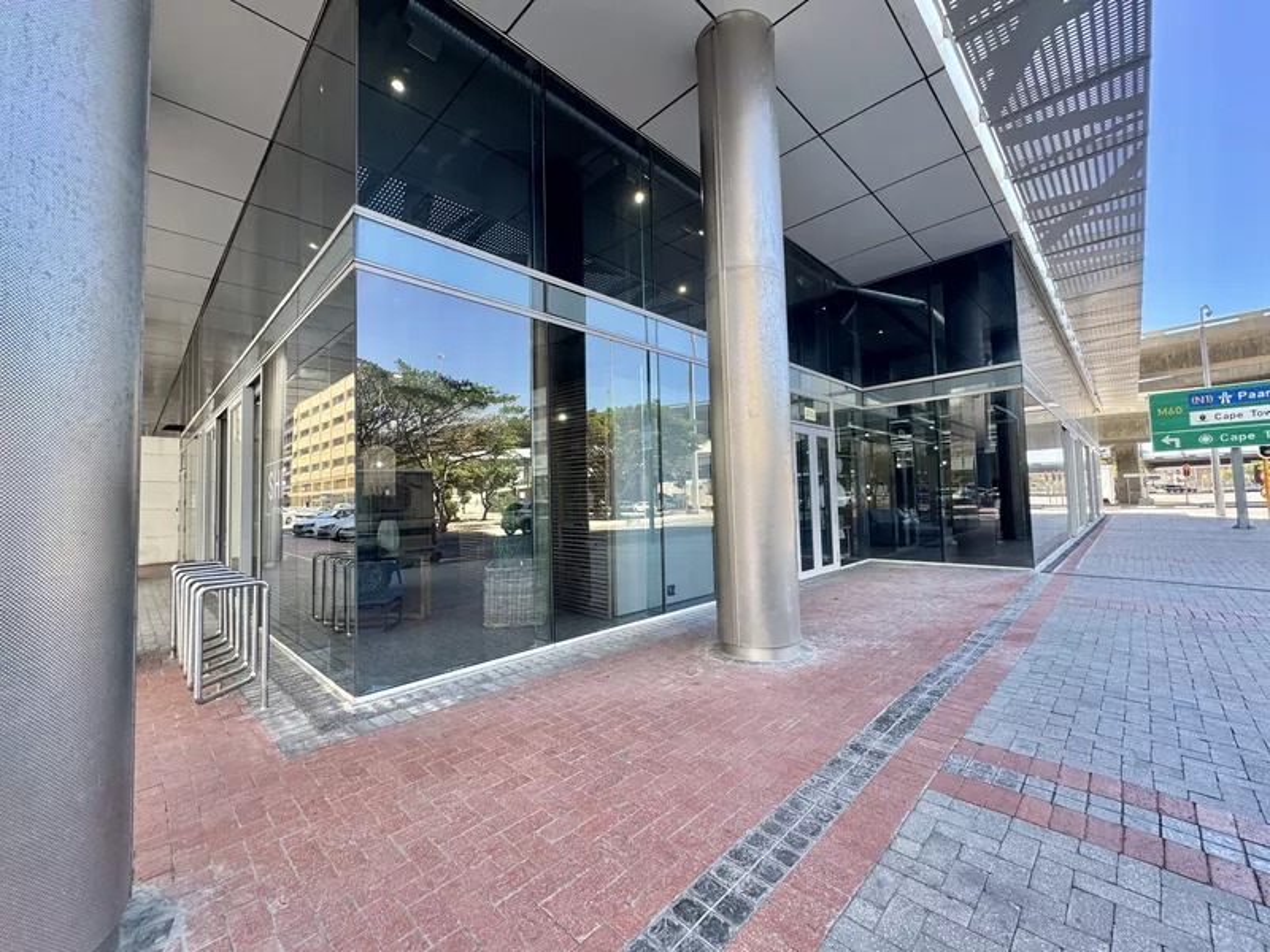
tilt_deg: +3.1
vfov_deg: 85.7
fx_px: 514
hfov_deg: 102.1
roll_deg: +1.8
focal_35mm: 14
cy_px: 476
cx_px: 635
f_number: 2.2
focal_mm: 2.22
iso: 40
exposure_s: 1/144
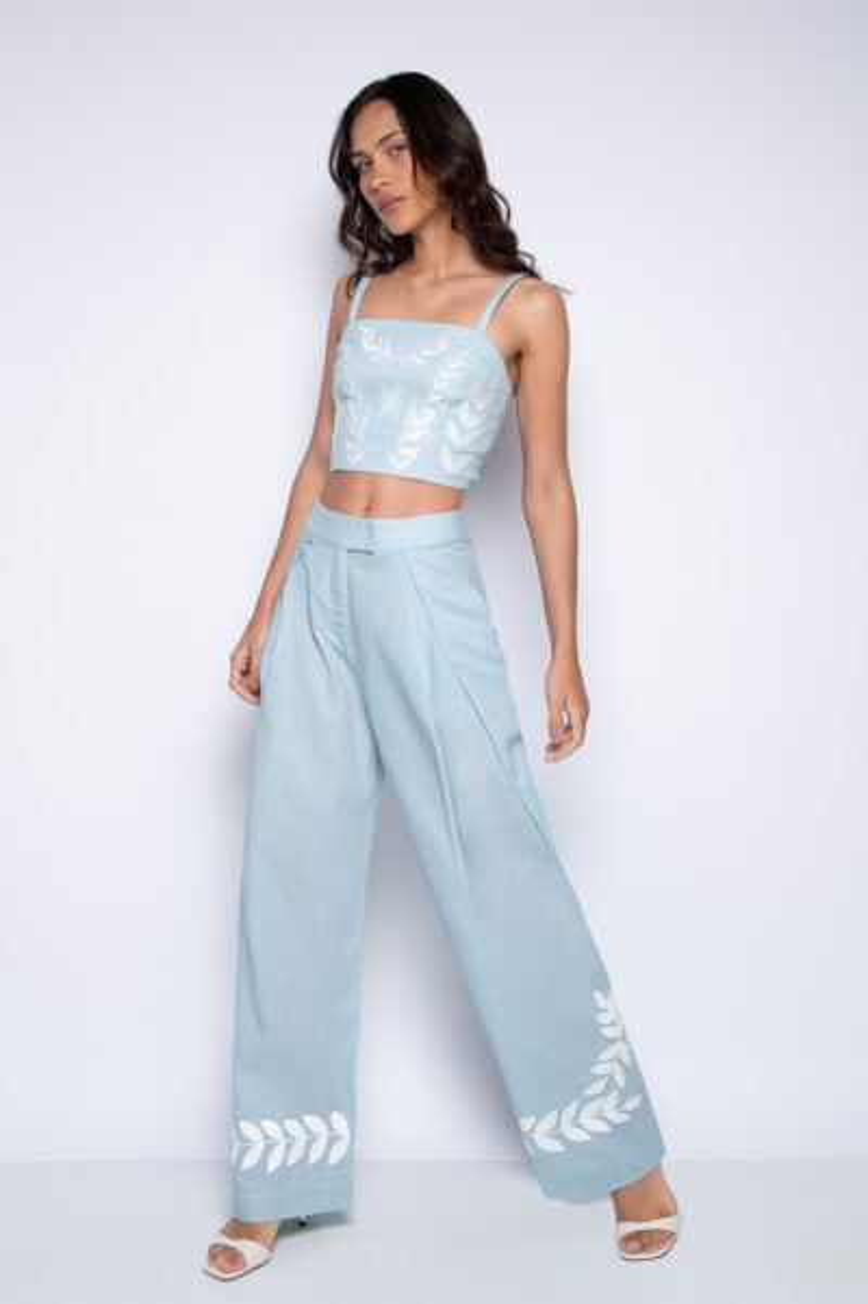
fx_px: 1376
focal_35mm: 38
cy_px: 652
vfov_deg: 50.7
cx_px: 434
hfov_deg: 35.0
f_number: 6.3
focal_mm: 38
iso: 320
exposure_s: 1/200
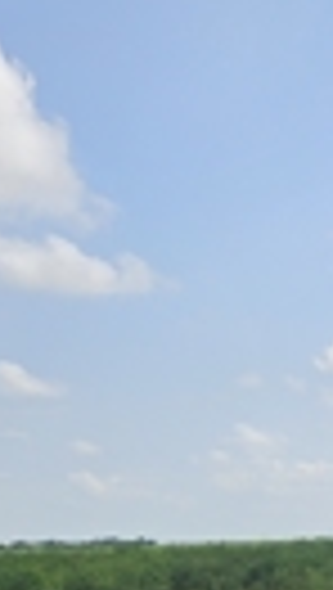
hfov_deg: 13.8
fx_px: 1252
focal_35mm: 80
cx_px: 567
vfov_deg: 26.1
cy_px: 455
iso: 50
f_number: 1.8
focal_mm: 5
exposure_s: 1/7940
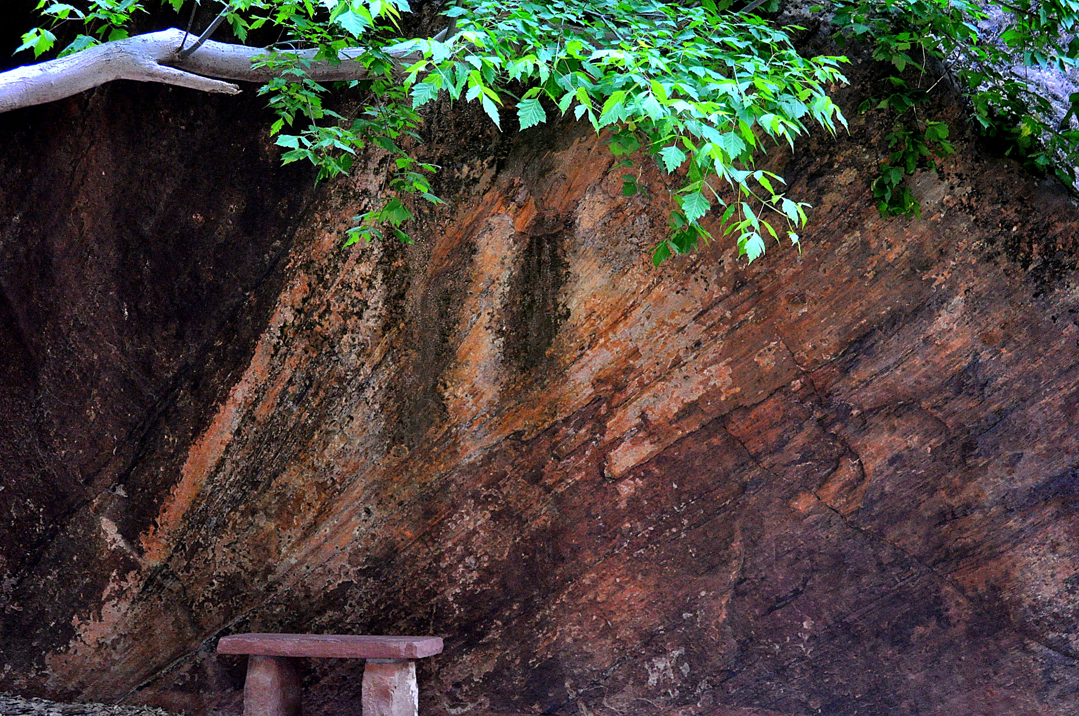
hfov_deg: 24.6
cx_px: 540
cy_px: 358
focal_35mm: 82
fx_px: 2470
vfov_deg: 16.5
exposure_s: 1/25
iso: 1600
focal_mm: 55
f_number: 4
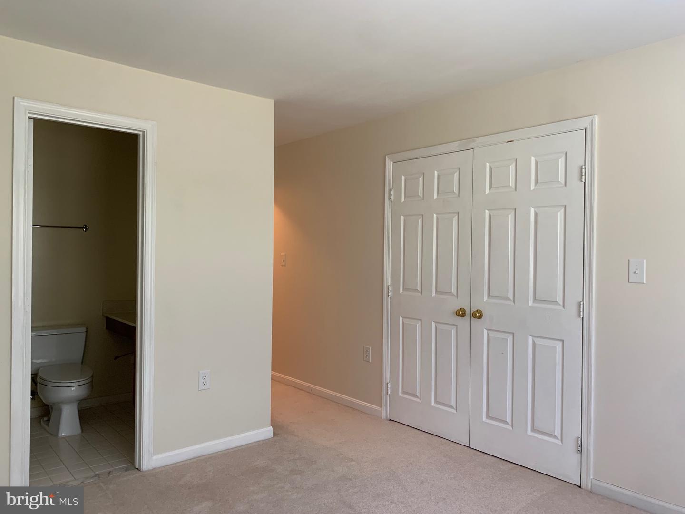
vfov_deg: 53.1
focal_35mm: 26
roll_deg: -0.9
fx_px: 515
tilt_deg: +0.4
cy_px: 257
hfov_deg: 67.3
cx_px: 342
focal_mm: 4.25
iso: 100
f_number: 1.8
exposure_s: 1/60
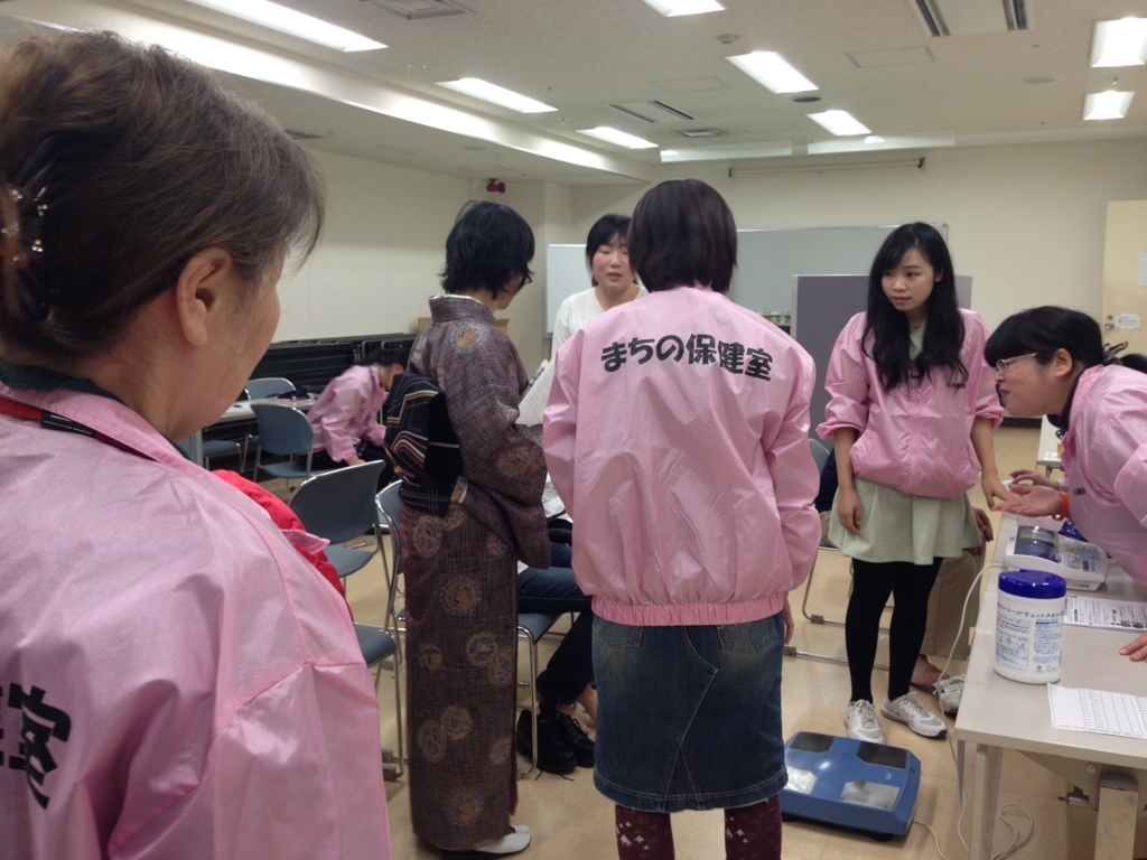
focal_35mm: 33
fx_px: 1093
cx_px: 574
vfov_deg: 42.9
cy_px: 430
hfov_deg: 55.4
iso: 50
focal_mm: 4.12
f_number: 2.4
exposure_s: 1/30
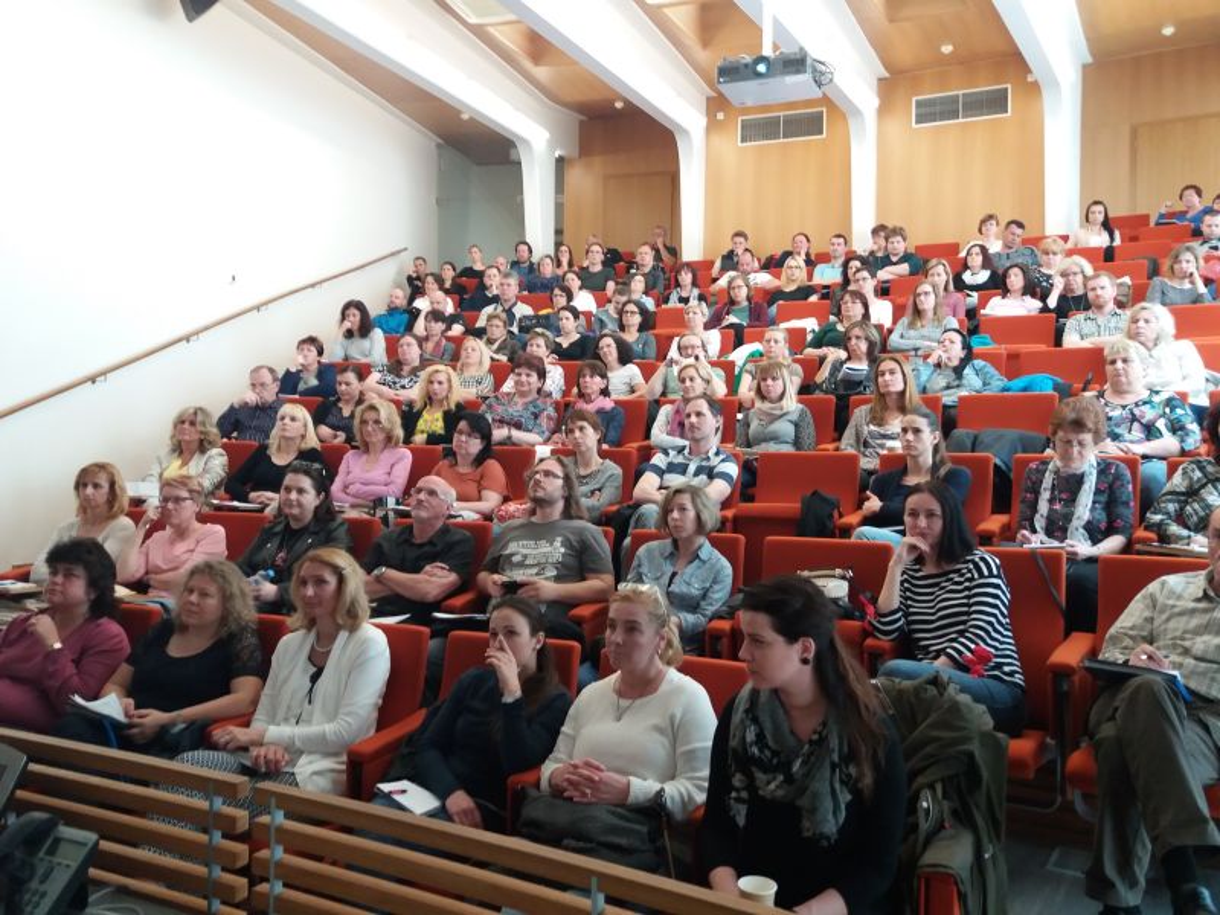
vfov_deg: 49.7
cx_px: 610
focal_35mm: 28
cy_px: 458
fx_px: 987
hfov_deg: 63.4
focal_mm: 3.7
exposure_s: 1/20
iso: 160
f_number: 1.9
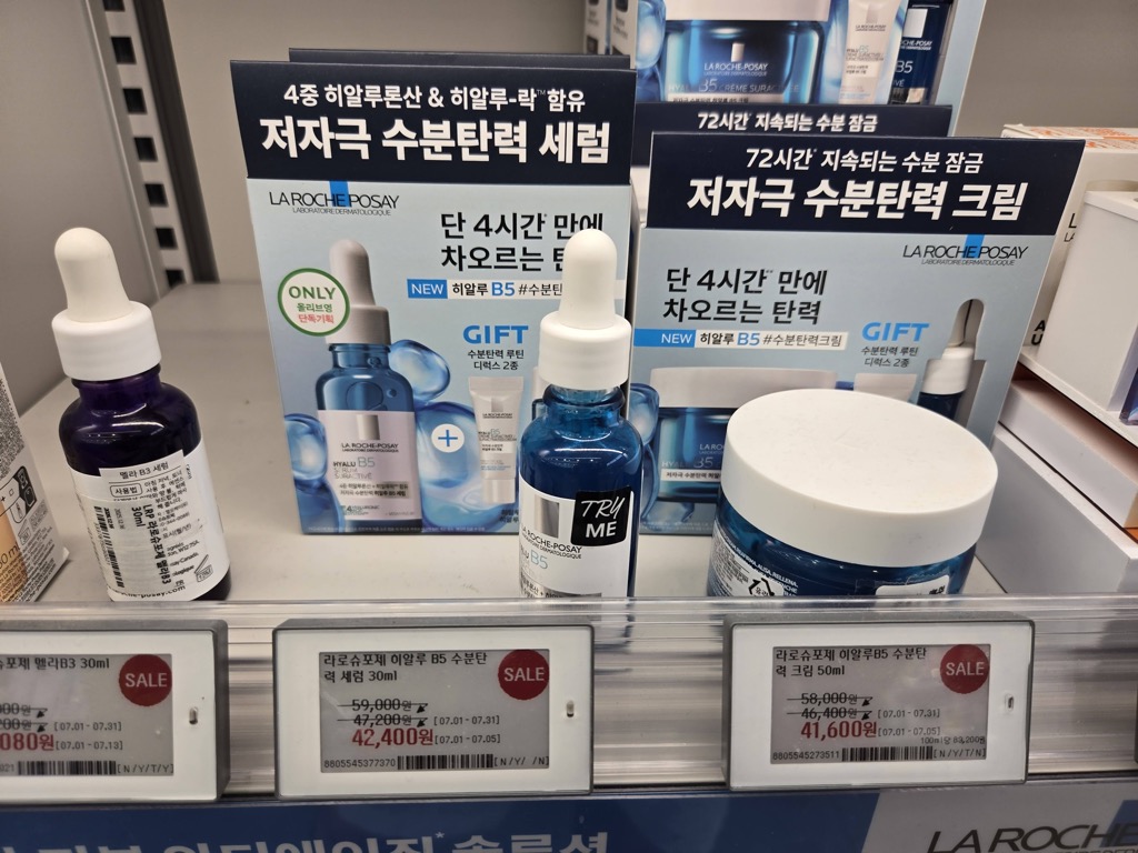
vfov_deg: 58.9
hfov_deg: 73.9
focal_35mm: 23
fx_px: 756
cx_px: 569
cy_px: 426
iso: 32
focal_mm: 5.4
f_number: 1.8
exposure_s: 1/120
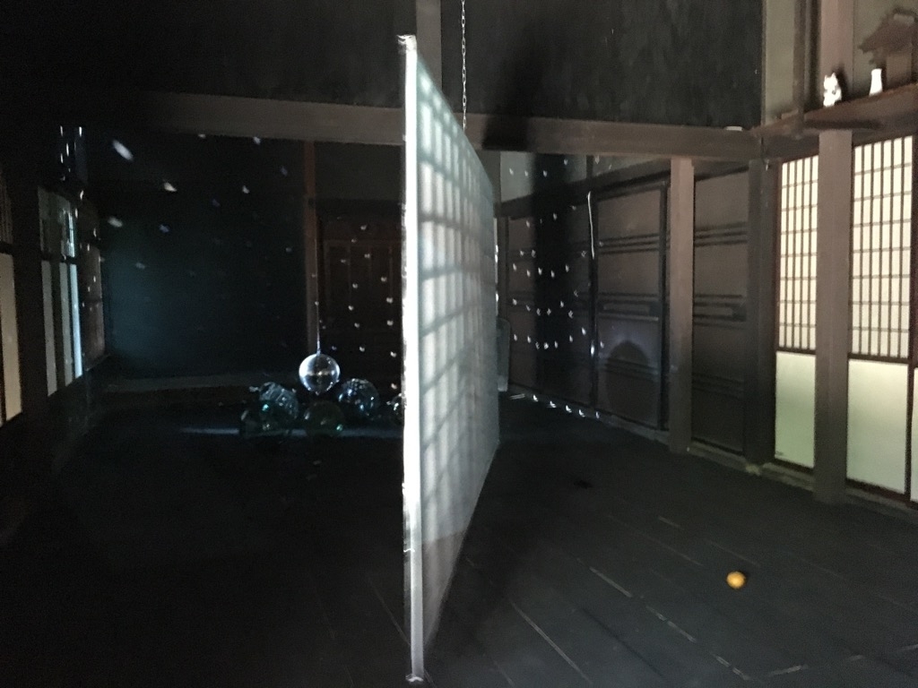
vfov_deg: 48.2
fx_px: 769
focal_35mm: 29
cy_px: 344
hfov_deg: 61.7
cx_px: 459
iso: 1250
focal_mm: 4.15
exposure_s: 1/15
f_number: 2.2
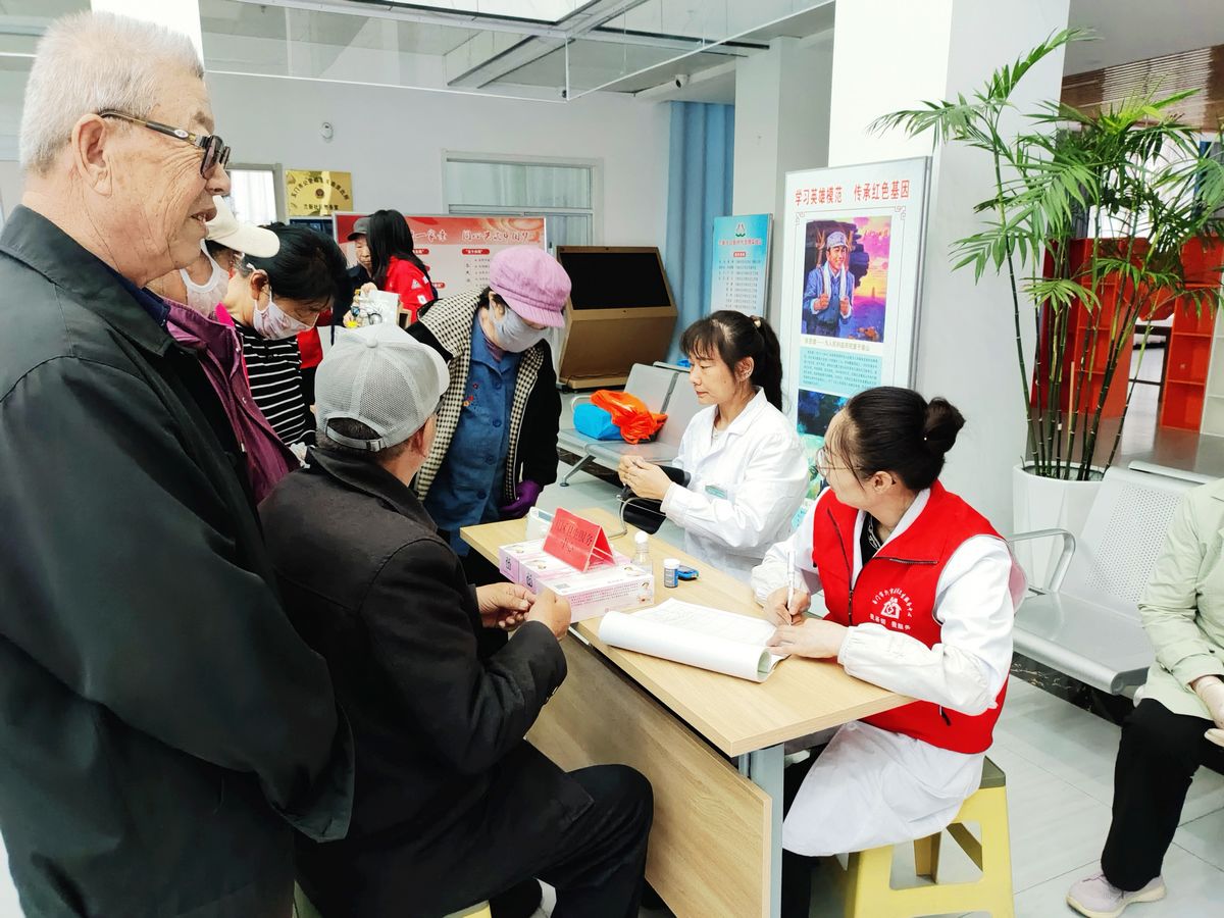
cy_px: 459
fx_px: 884
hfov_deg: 69.4
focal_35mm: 25
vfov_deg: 54.9
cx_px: 612
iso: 640
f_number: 1.7
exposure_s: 1/50
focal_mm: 4.69
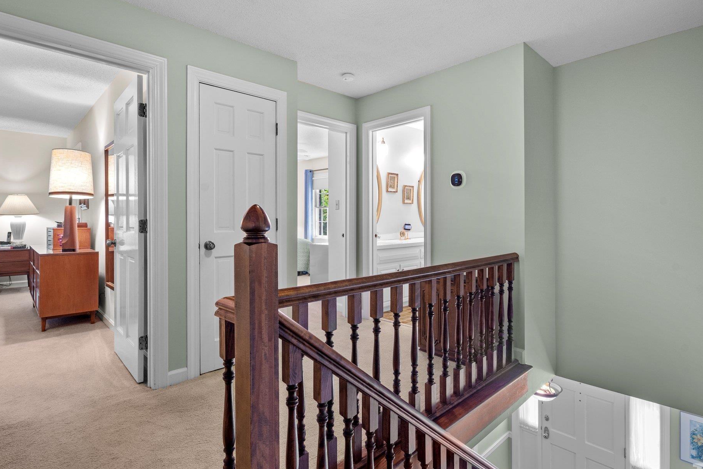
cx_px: 361
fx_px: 351
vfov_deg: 67.3
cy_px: 218
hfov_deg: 90.0
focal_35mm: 18
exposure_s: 1.5
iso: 400
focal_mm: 16
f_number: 8
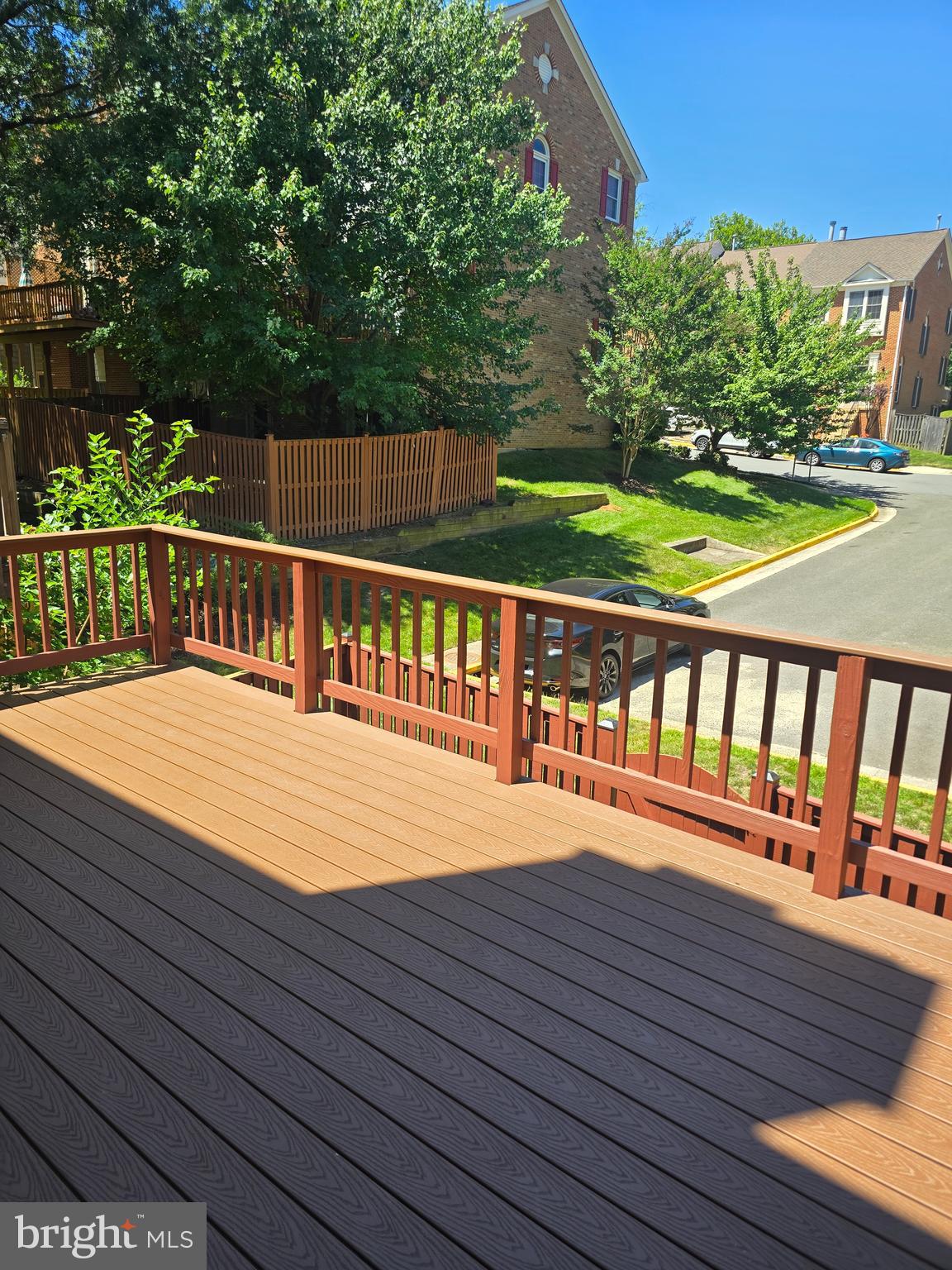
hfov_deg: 58.9
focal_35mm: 23
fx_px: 843
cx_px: 476
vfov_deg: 73.9
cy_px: 635
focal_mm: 6.3
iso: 12
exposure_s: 1/232
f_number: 1.7
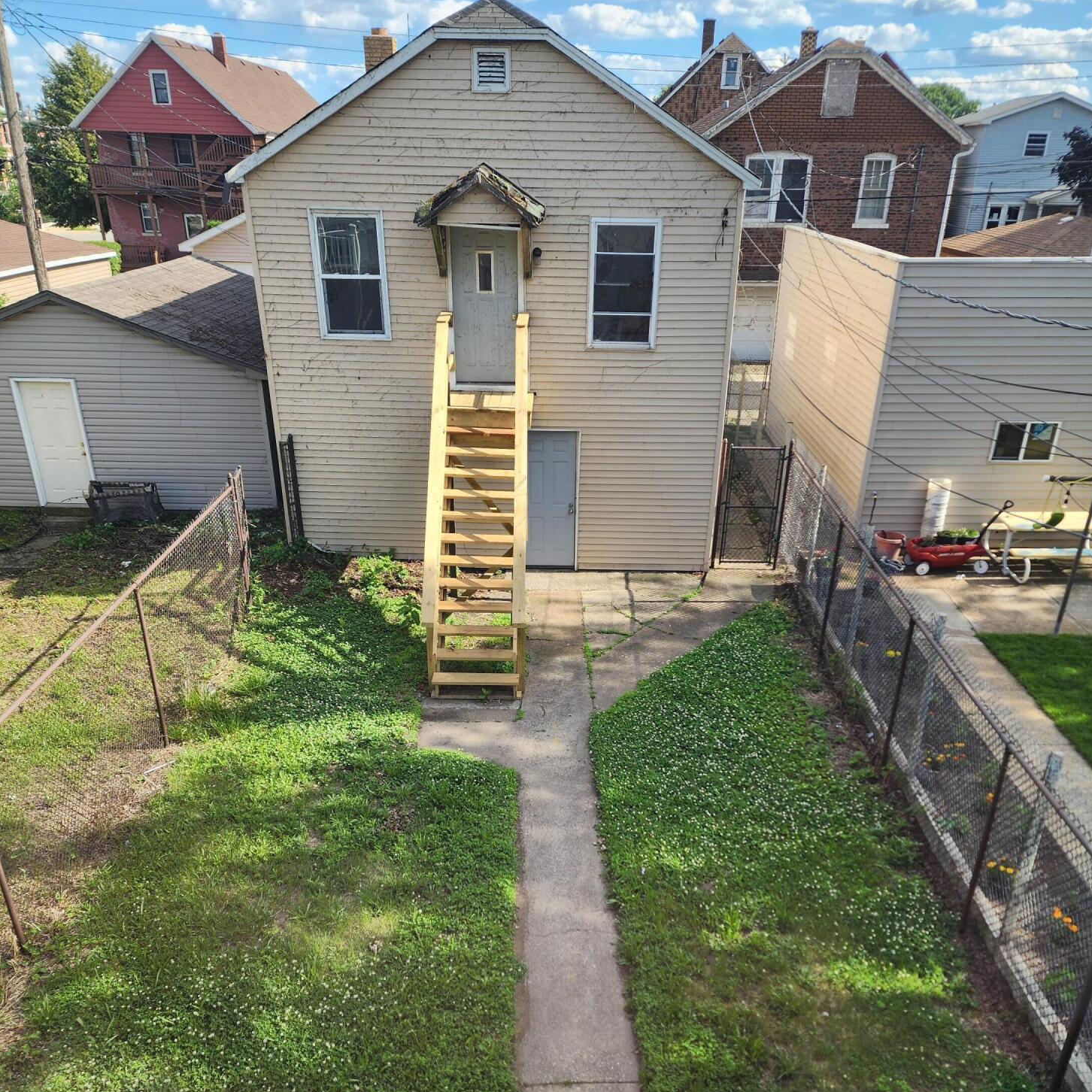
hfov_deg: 57.3
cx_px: 551
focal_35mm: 28
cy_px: 727
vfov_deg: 56.1
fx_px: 999
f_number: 1.8
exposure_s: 1/292
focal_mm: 6.4
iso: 12
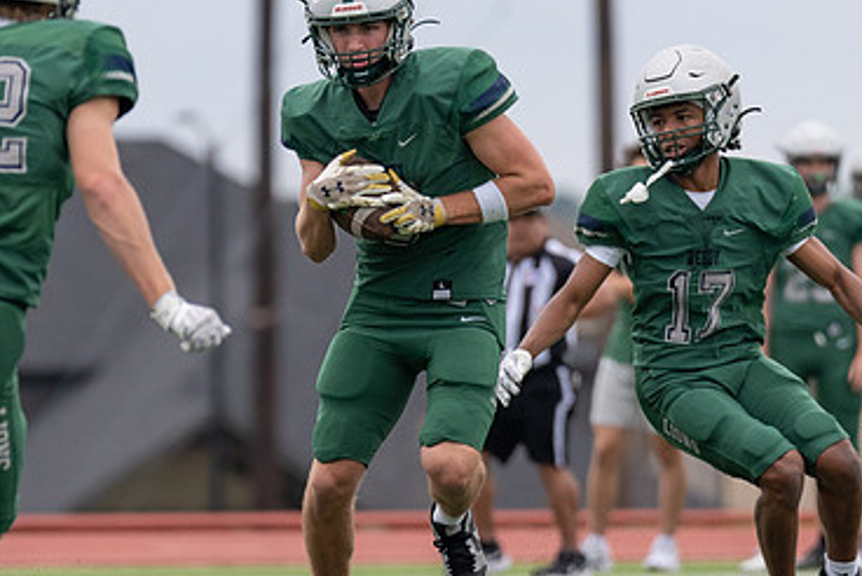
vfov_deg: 2.4
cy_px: 350
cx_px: 387
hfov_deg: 3.5
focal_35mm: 583
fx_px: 13970
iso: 250
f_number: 2.8
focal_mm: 200
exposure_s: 1/1250
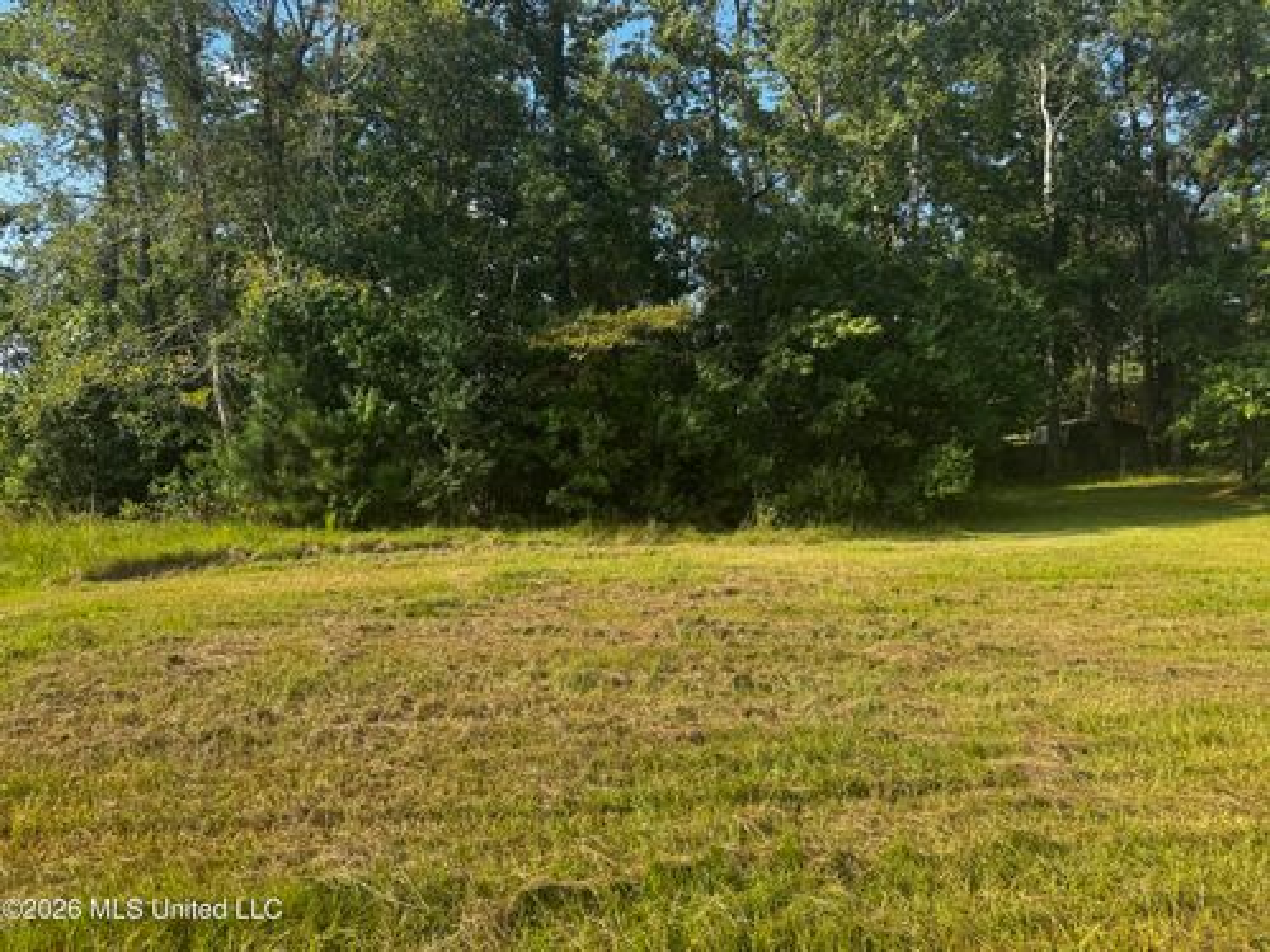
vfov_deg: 56.8
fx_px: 881
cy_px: 476
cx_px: 635
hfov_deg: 71.6
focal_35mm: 24
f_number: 1.78
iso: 80
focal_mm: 6.76
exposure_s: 1/1678
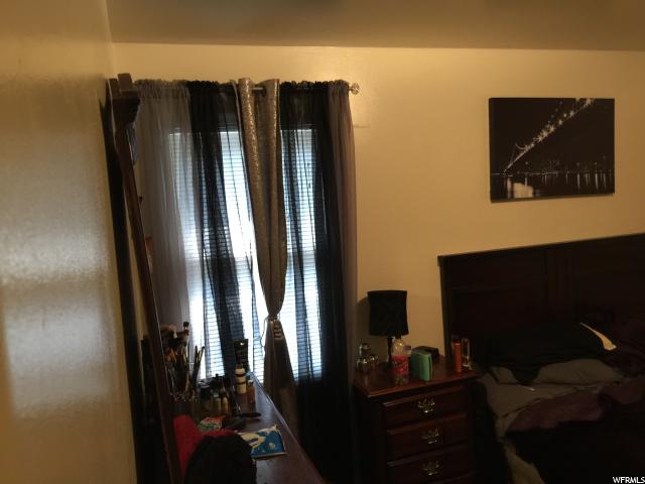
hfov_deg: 61.7
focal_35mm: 29
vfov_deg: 48.2
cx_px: 322
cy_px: 242
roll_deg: +2.4
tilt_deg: -5.4
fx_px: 540
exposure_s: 1/15
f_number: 2.2
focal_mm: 4.15
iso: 80
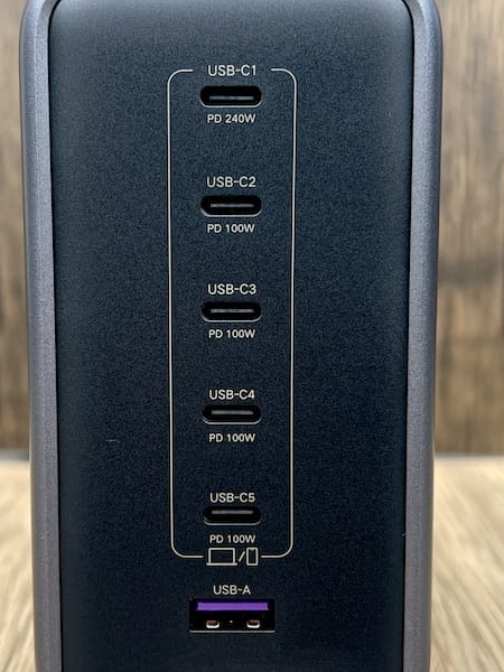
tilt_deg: -5.3
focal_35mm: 52
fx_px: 1009
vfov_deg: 36.8
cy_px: 336
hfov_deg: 28.0
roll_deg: -0.1
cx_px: 232
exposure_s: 1/448
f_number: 1.5
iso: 50
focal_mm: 5.7
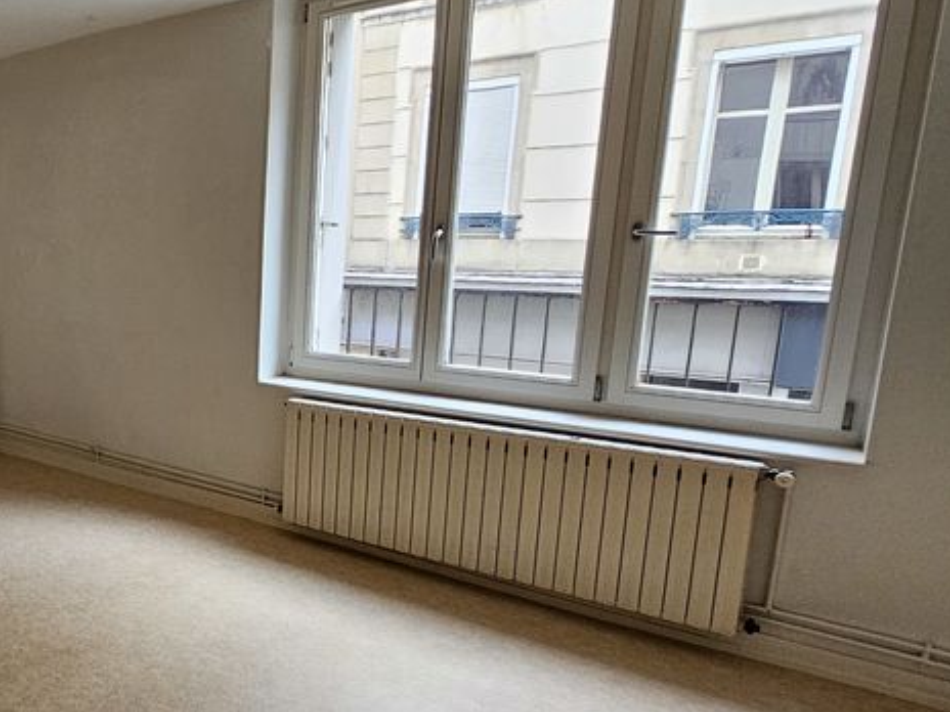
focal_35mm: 28
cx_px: -63
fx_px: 768
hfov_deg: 48.1
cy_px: 401
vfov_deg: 49.6
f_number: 2.2
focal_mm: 2.2
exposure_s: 1/50
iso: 320
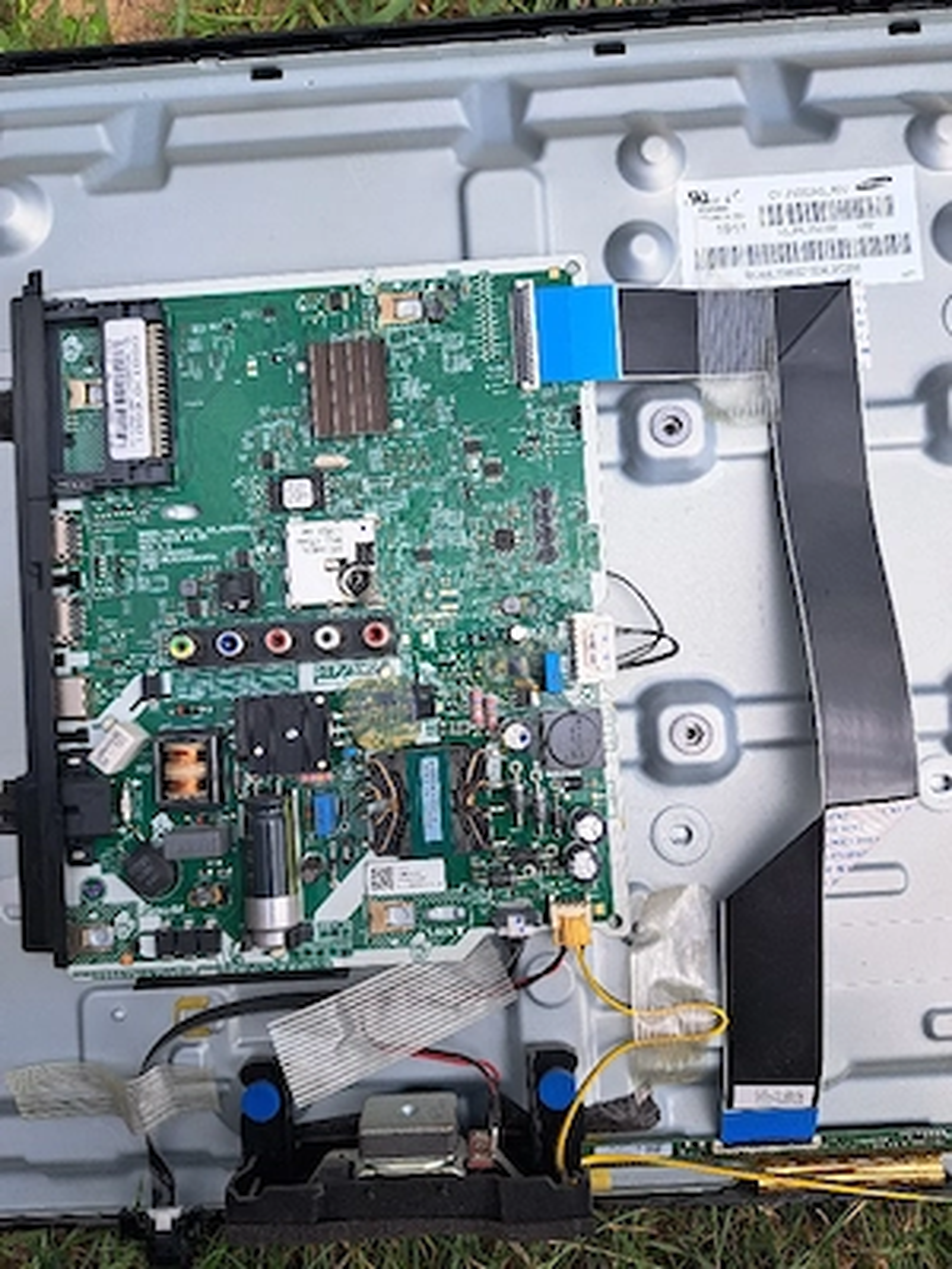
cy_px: 634
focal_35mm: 24
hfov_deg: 56.8
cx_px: 476
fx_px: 880
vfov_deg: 71.6
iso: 50
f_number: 1.8
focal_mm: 5.23
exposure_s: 1/278
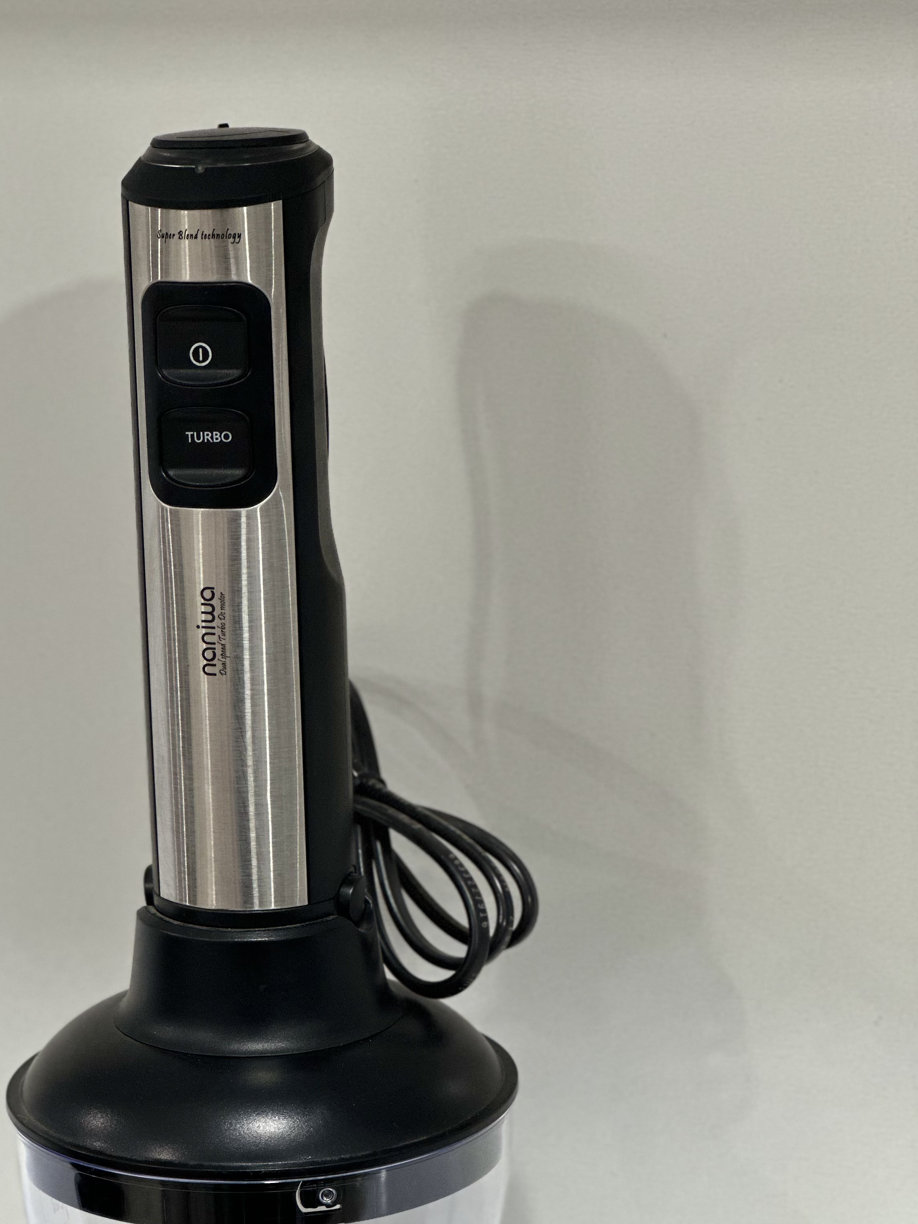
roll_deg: +1.9
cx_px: 311
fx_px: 3607
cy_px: 799
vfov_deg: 19.2
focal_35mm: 102
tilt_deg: -14.6
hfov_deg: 14.5
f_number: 2.8
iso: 160
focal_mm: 9
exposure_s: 1/100
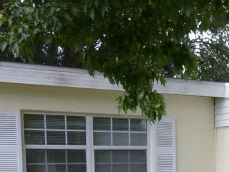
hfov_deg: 25.7
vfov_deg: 19.1
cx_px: 230
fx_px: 476
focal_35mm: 72
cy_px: 218
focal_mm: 4.5
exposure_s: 1/200
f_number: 3.1
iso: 100
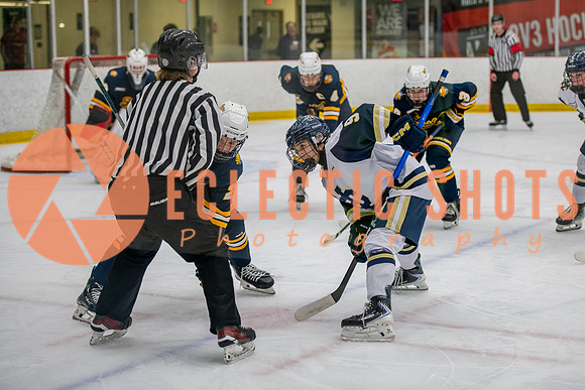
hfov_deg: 22.9
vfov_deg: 15.4
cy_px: 180
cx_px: 323
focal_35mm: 89
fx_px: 1446
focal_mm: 80
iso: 2000
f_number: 3.2
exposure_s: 1/640
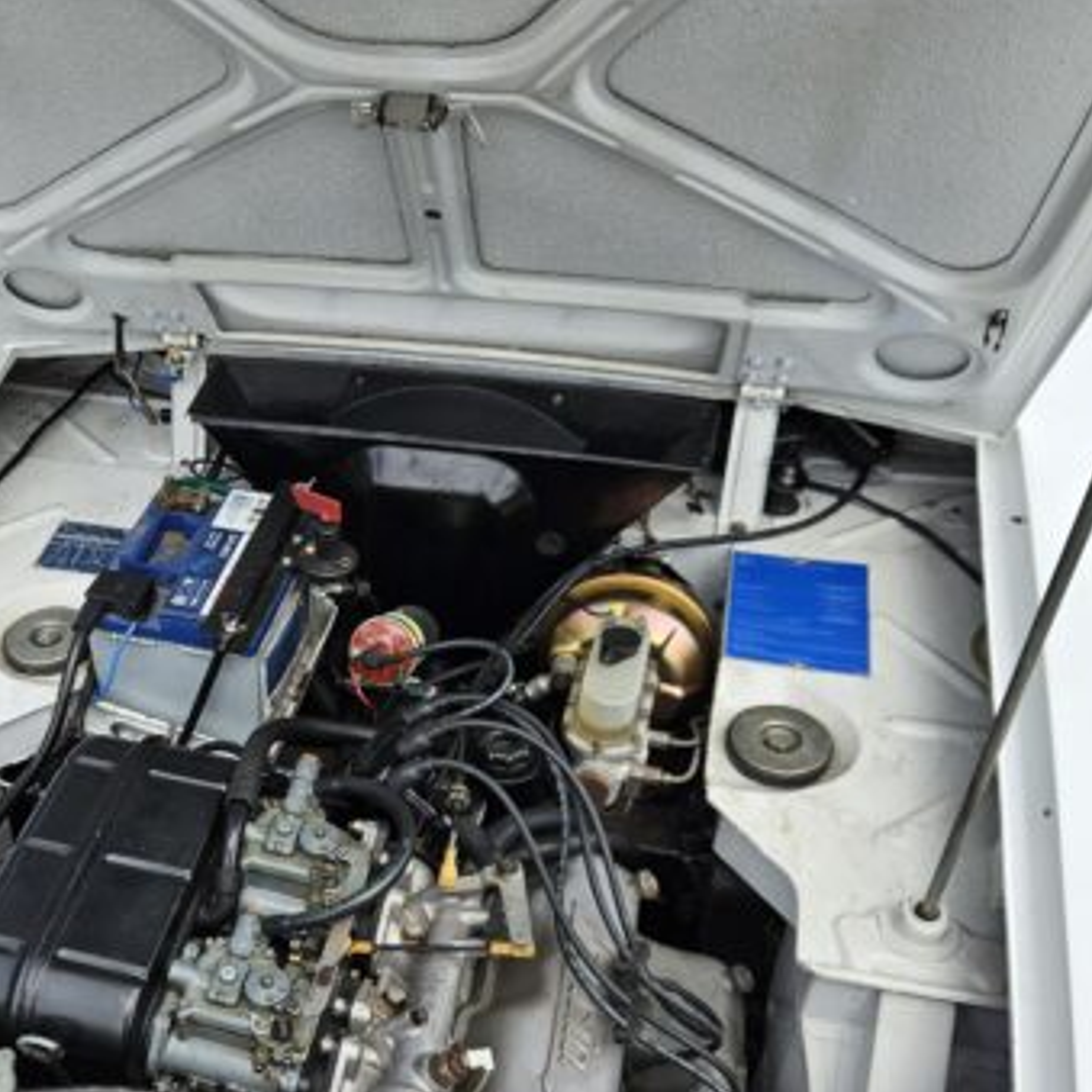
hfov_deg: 45.1
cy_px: 712
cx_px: 338
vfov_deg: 45.5
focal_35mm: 36
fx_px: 1285
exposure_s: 1/1387
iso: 25
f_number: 1.8
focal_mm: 5.4
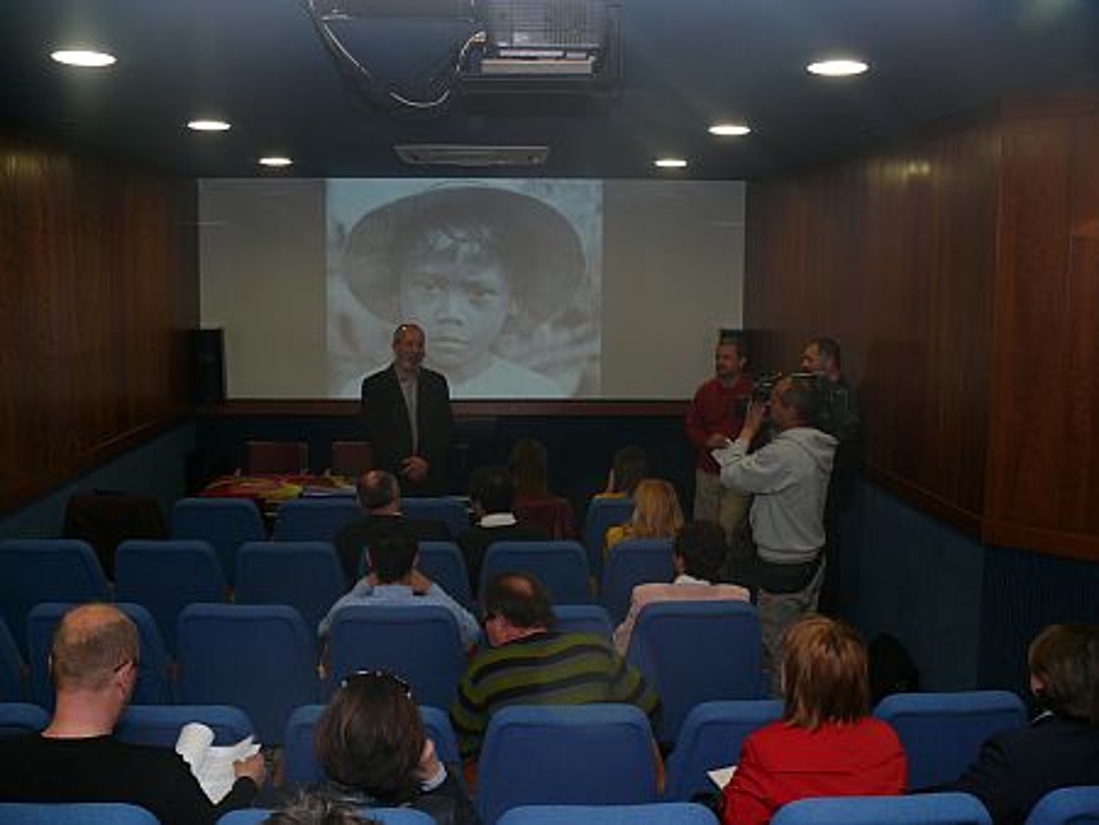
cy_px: 412
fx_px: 1112
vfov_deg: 40.7
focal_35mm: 35
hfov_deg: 52.6
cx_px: 550
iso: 100
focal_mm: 7.4
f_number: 2.8
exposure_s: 1/30
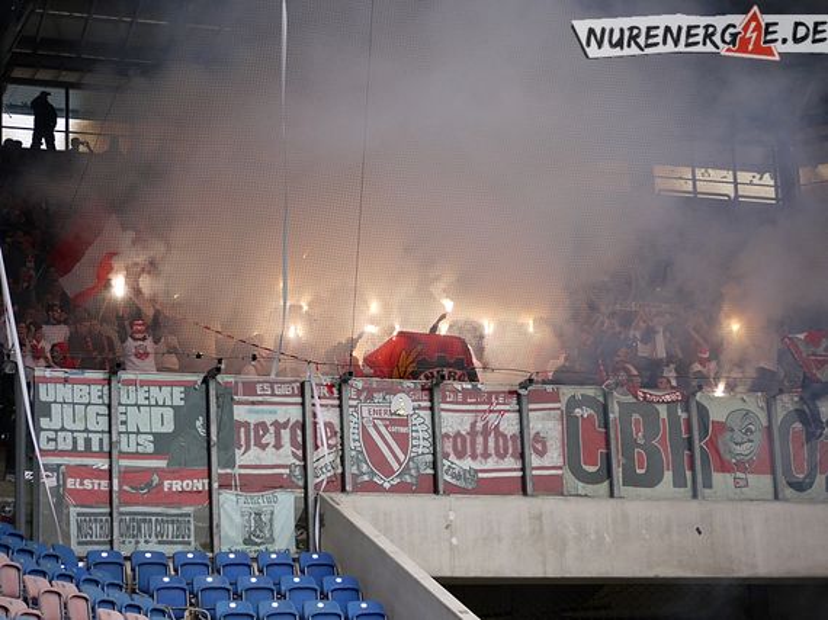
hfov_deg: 21.8
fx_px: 2152
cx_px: 414
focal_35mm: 90
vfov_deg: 16.4
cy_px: 310
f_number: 5
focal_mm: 45
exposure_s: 1/250
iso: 100
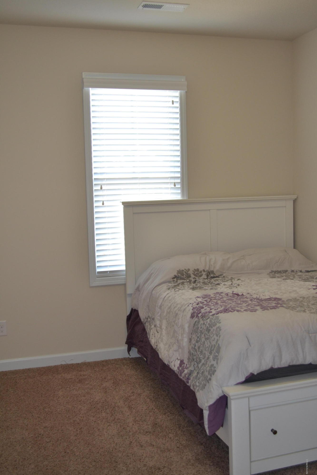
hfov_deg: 34.2
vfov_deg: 49.6
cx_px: 158
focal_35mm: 39
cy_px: 238
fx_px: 515
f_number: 4.2
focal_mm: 26
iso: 500
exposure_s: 1/60
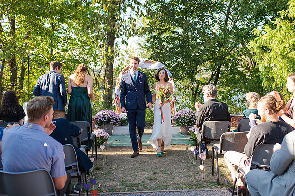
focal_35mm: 39
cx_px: 147
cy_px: 99
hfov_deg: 50.1
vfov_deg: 34.6
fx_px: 316
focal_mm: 35
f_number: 3.2
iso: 220
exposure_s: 1/640
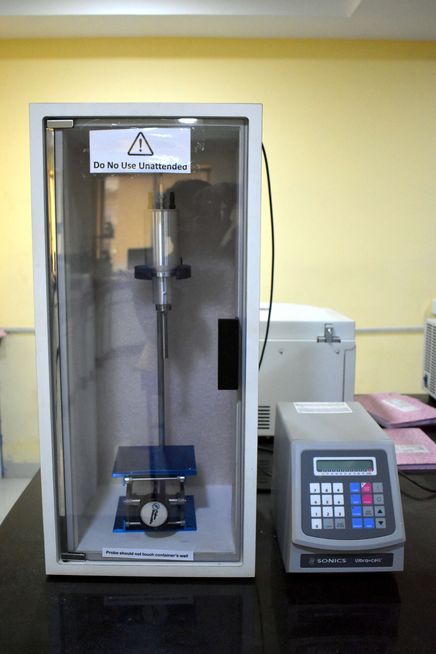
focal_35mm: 33
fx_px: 599
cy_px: 327
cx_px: 218
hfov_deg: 40.0
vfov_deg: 57.2
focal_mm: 22
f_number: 3.8
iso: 2000
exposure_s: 1/125
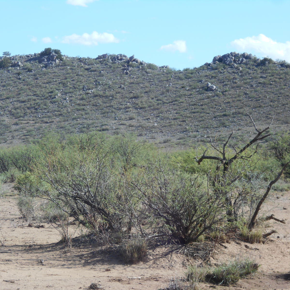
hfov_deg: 11.3
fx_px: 1460
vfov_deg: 11.3
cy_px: 145
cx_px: 96
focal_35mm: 154
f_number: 6.5
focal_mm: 23
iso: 80
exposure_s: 1/200
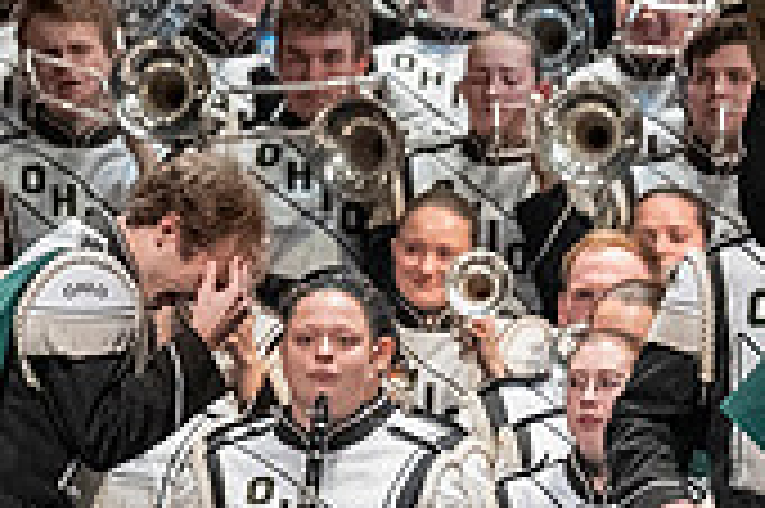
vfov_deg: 1.8
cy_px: 463
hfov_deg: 2.7
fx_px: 16304
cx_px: -495
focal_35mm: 768
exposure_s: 1/500
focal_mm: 150
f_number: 4
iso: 4000
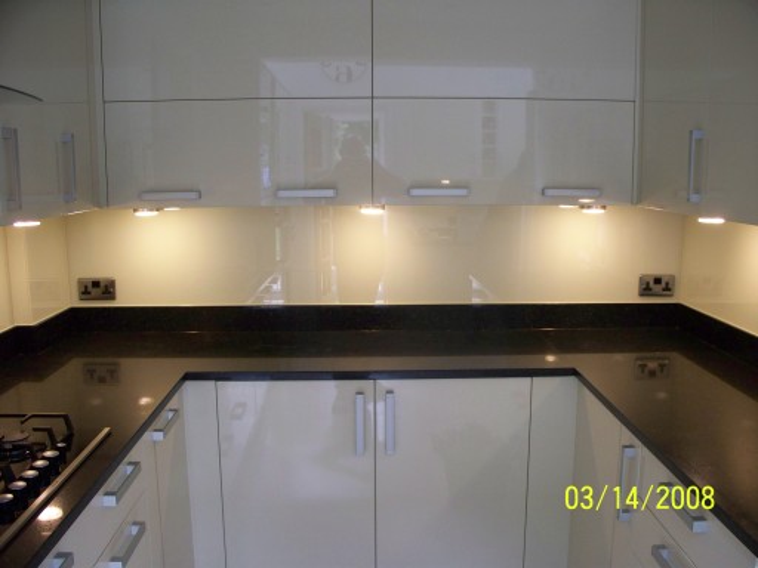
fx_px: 788
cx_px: 379
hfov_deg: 51.4
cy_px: 284
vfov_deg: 39.7
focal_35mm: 36
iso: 200
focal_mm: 7.54
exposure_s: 1/60
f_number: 2.8
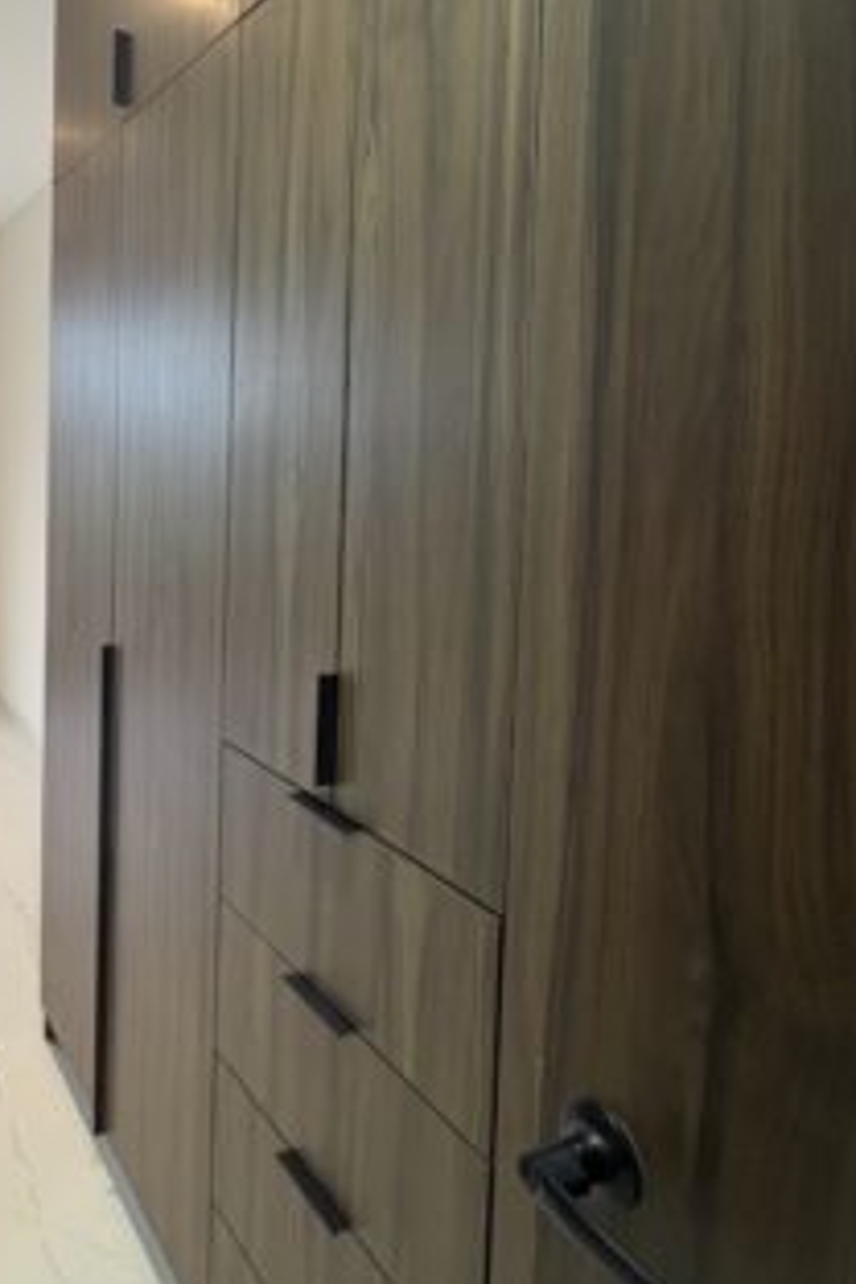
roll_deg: -1.9
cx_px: 144
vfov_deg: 64.8
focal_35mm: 28
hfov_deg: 43.7
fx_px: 999
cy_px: 502
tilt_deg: -1.1
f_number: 2.2
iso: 320
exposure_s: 1/60
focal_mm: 2.22
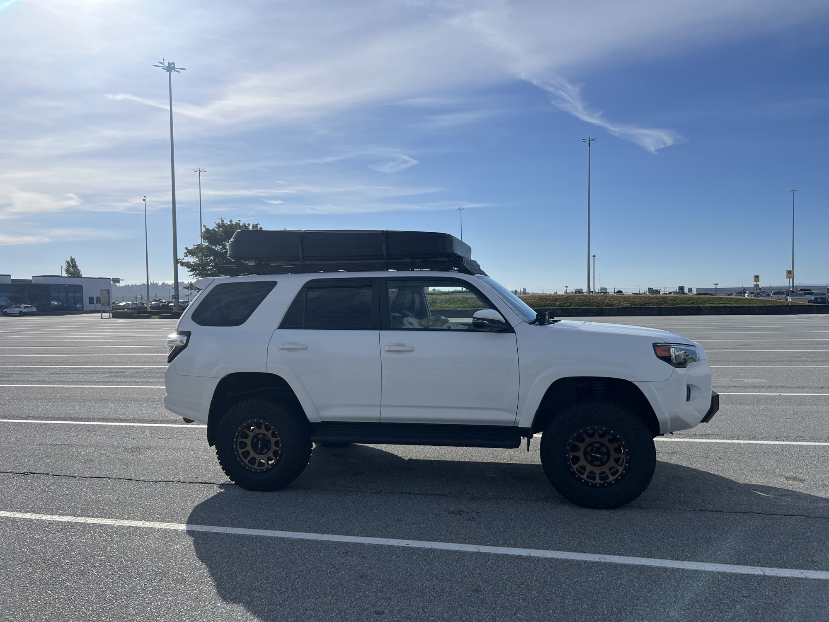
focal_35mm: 26
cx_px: 414
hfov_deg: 67.3
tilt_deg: -2.1
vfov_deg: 53.1
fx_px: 623
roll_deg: +0.7
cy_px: 311
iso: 50
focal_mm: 5.7
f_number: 1.5
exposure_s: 1/8696
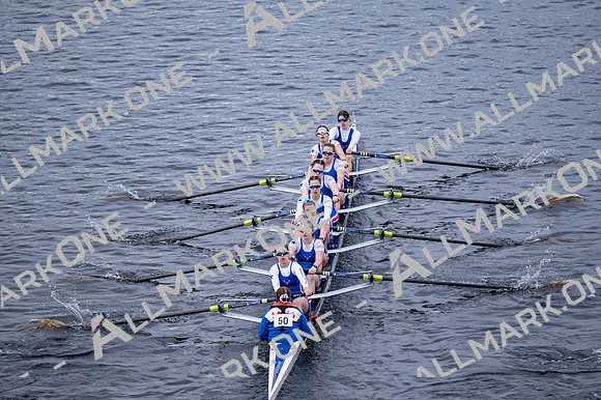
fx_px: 5005
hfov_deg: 6.9
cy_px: 200
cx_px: 300
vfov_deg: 4.6
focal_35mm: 300
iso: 720
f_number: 2.8
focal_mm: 200
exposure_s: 1/2000
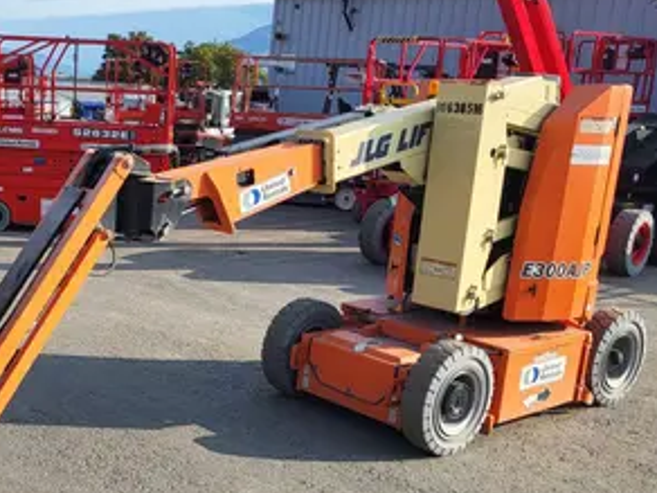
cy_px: 343
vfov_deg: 29.4
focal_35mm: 49
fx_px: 930
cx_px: 130
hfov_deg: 37.5
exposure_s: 1/1406
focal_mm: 5.4
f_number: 1.8
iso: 40
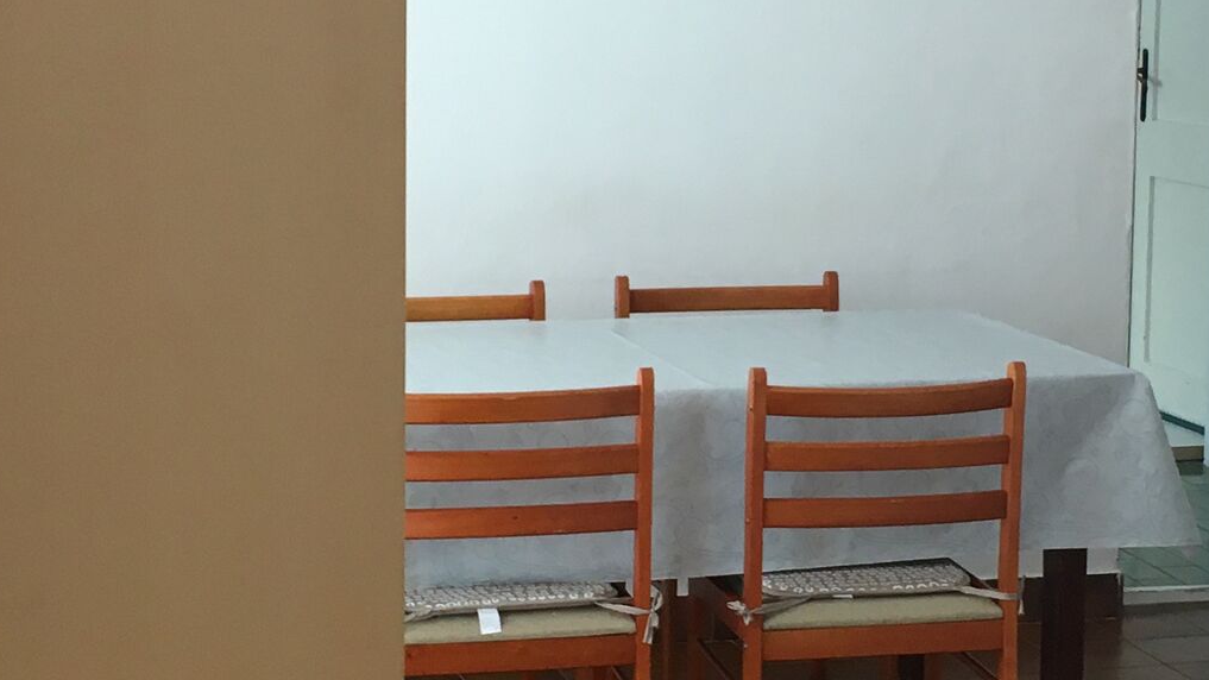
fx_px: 2789
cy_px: 311
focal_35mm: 87
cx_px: 678
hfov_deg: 24.4
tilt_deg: -6.1
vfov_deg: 13.9
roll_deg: -1.3
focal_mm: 4.15
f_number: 2.2
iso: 64
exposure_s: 1/33
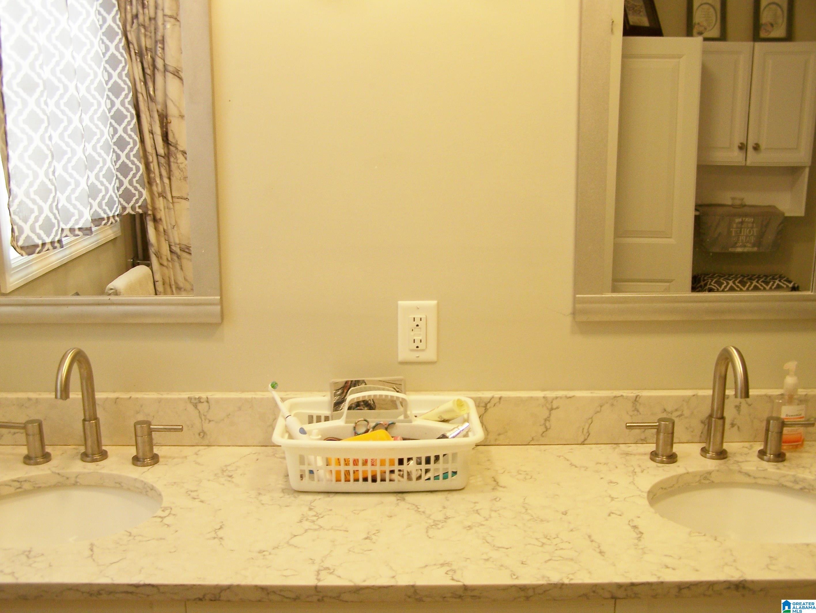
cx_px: 408
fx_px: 896
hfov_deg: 48.9
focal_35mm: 38
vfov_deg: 37.8
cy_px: 306
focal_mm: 6.3
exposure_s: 1/40
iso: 80
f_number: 2.8
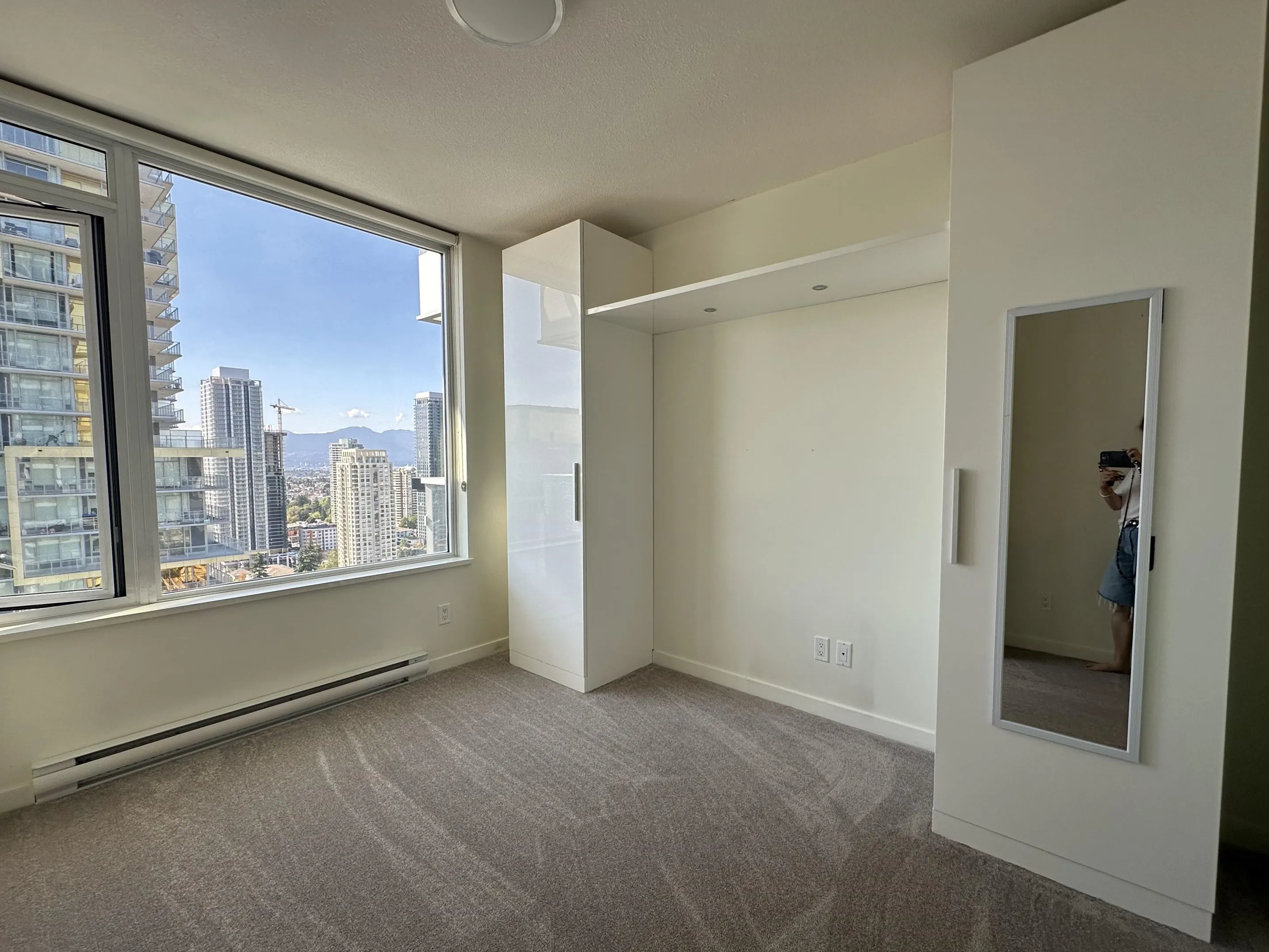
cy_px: 490
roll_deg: +0.4
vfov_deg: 81.7
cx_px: 669
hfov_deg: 98.1
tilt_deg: -3.2
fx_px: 550
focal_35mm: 15
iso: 40
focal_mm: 2.22
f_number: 2.2
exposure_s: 1/313
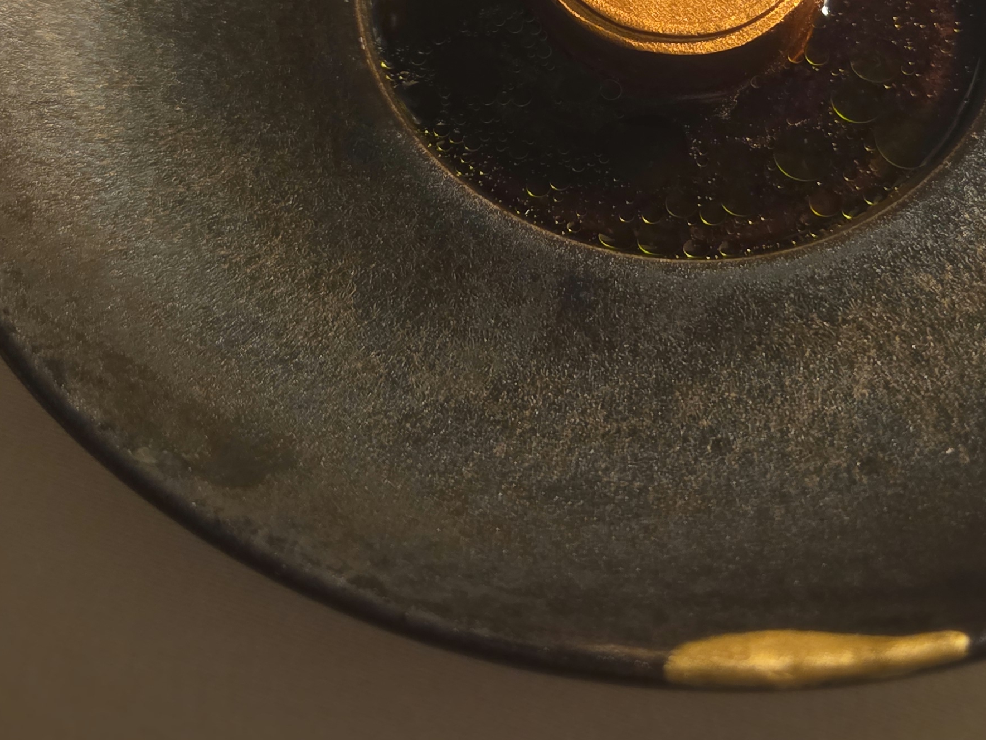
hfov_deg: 36.7
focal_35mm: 52
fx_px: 1481
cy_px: -13
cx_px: 600
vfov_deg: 26.4
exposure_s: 1/25
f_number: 1.8
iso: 800
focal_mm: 5.4
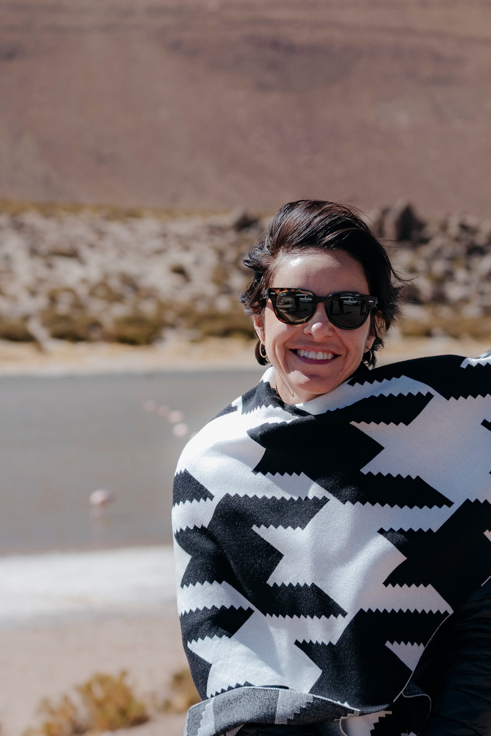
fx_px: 2291
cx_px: 360
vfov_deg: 18.3
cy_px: 366
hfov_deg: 12.2
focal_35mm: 112
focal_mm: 70
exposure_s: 1/640
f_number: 4.5
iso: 125
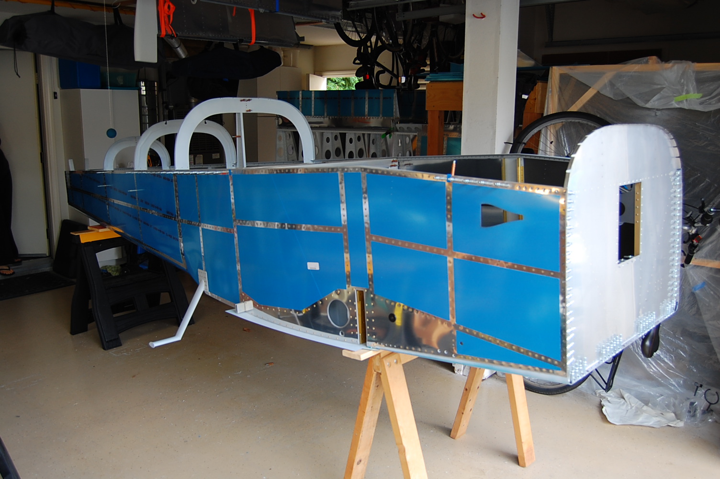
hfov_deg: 57.3
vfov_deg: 39.9
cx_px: 360
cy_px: 240
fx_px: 659
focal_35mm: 33
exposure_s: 1/50
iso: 200
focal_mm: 22
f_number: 3.8
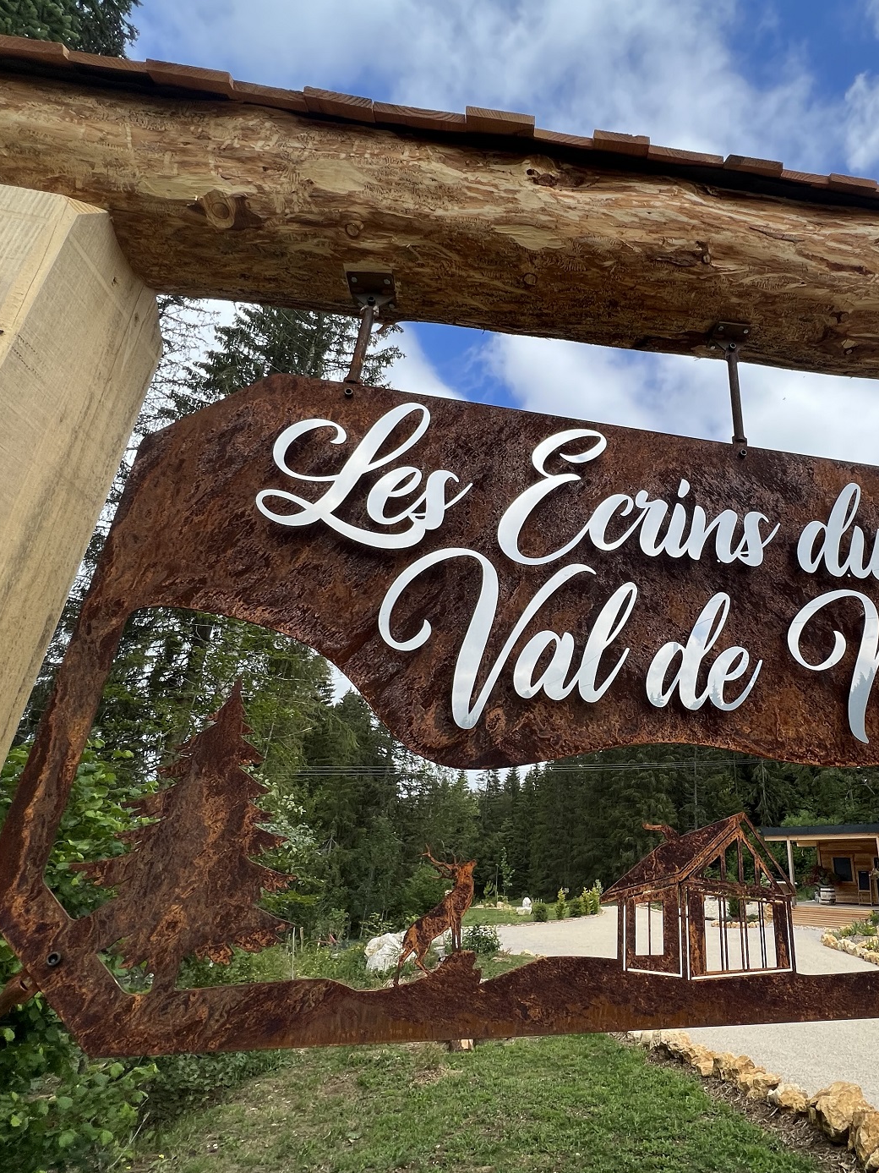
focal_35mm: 18
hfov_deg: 68.2
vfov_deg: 87.8
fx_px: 610
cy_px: 581
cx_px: 628
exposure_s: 1/1393
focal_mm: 1.57
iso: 32
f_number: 1.8
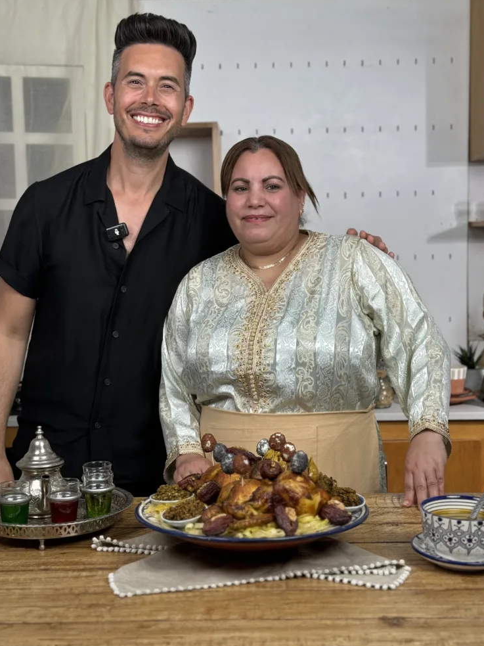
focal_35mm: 50
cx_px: 250
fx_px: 932
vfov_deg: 38.2
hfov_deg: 29.1
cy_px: 324
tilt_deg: -4.5
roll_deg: +1.1
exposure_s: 1/203
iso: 64
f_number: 1.78
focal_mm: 6.76
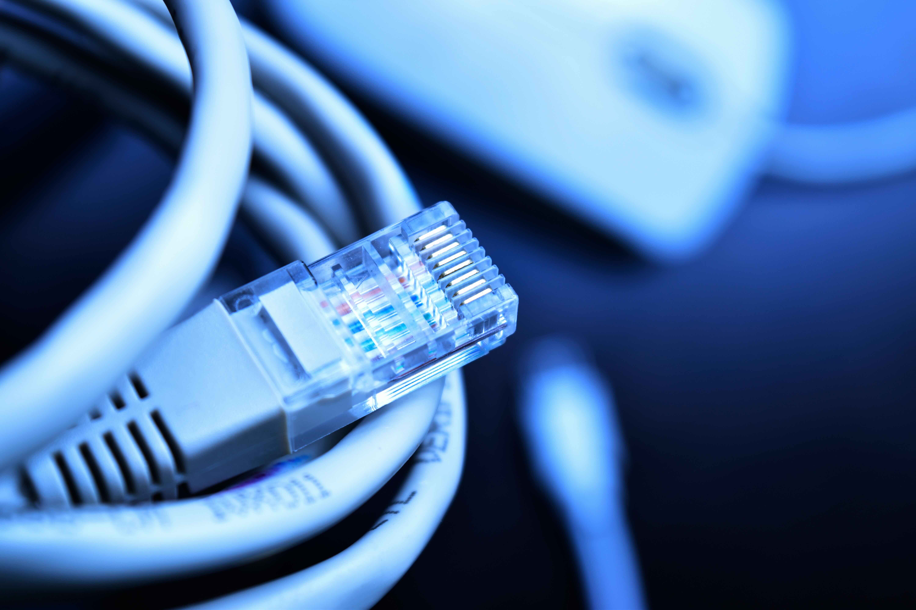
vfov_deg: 16.6
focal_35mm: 82
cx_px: 458
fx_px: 2099
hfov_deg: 24.6
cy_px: 305
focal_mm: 55
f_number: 5.6
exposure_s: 1/125
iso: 100
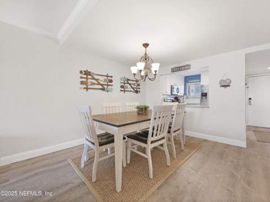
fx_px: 109
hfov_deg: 102.1
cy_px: 101
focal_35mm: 14
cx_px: 135
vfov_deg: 85.6
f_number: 4
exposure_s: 1/30
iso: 400
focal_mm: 7
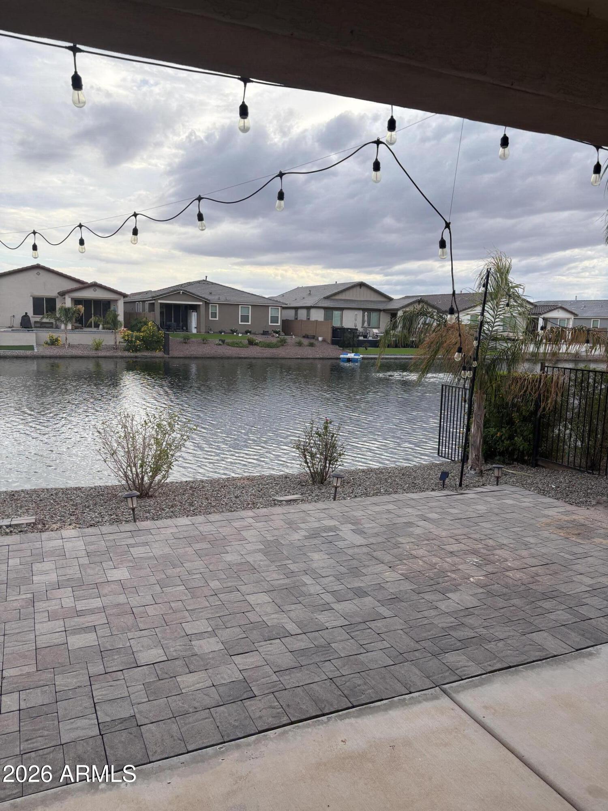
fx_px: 609
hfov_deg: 53.1
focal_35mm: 26
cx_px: 304
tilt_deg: -8.3
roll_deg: -1.3
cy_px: 406
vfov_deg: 67.3
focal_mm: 5.96
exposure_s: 1/1064
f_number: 1.6
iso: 50
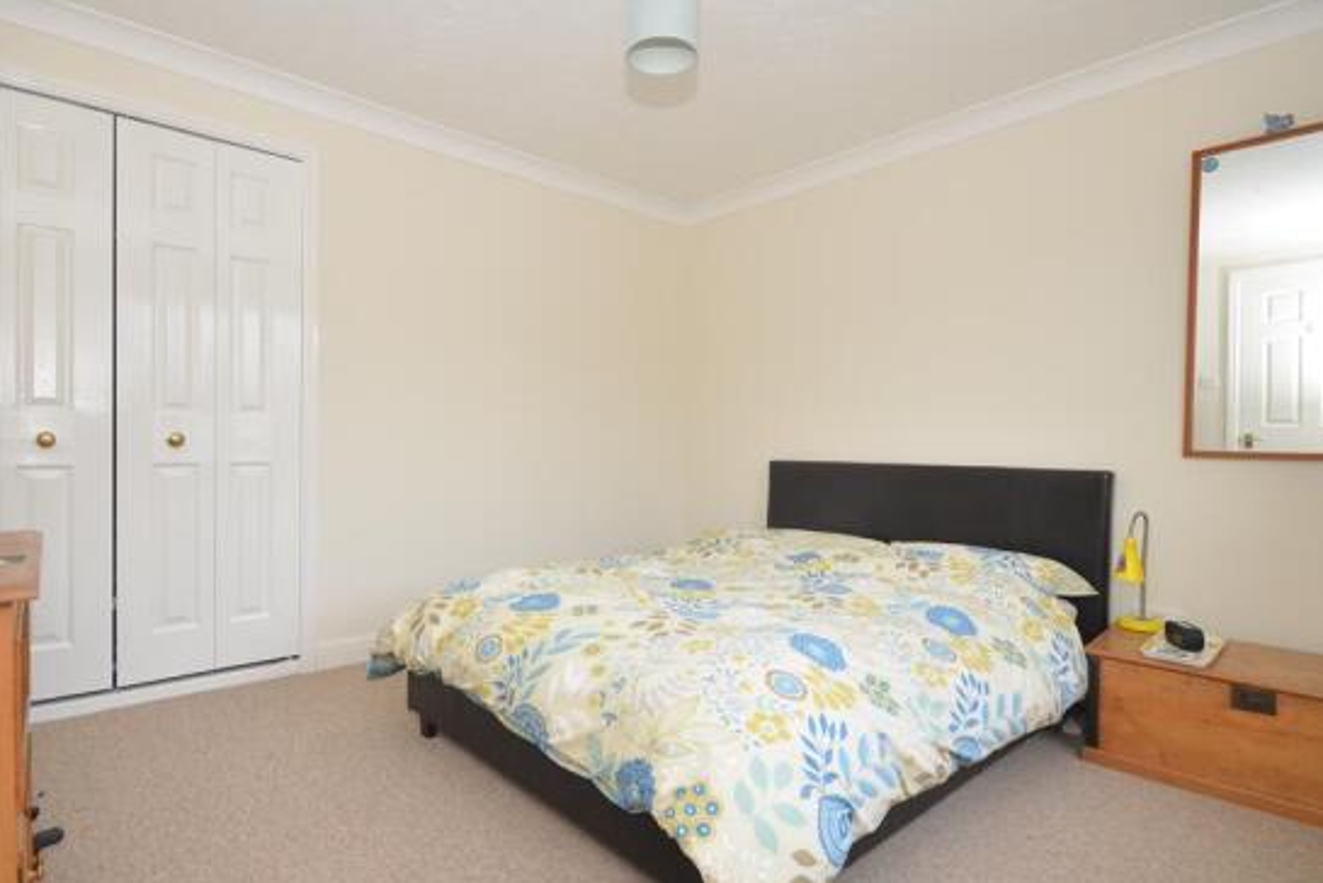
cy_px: 444
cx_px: 619
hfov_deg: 89.9
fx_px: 662
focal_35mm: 18
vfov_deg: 67.5
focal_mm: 10
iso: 640
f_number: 8
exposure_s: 1/20
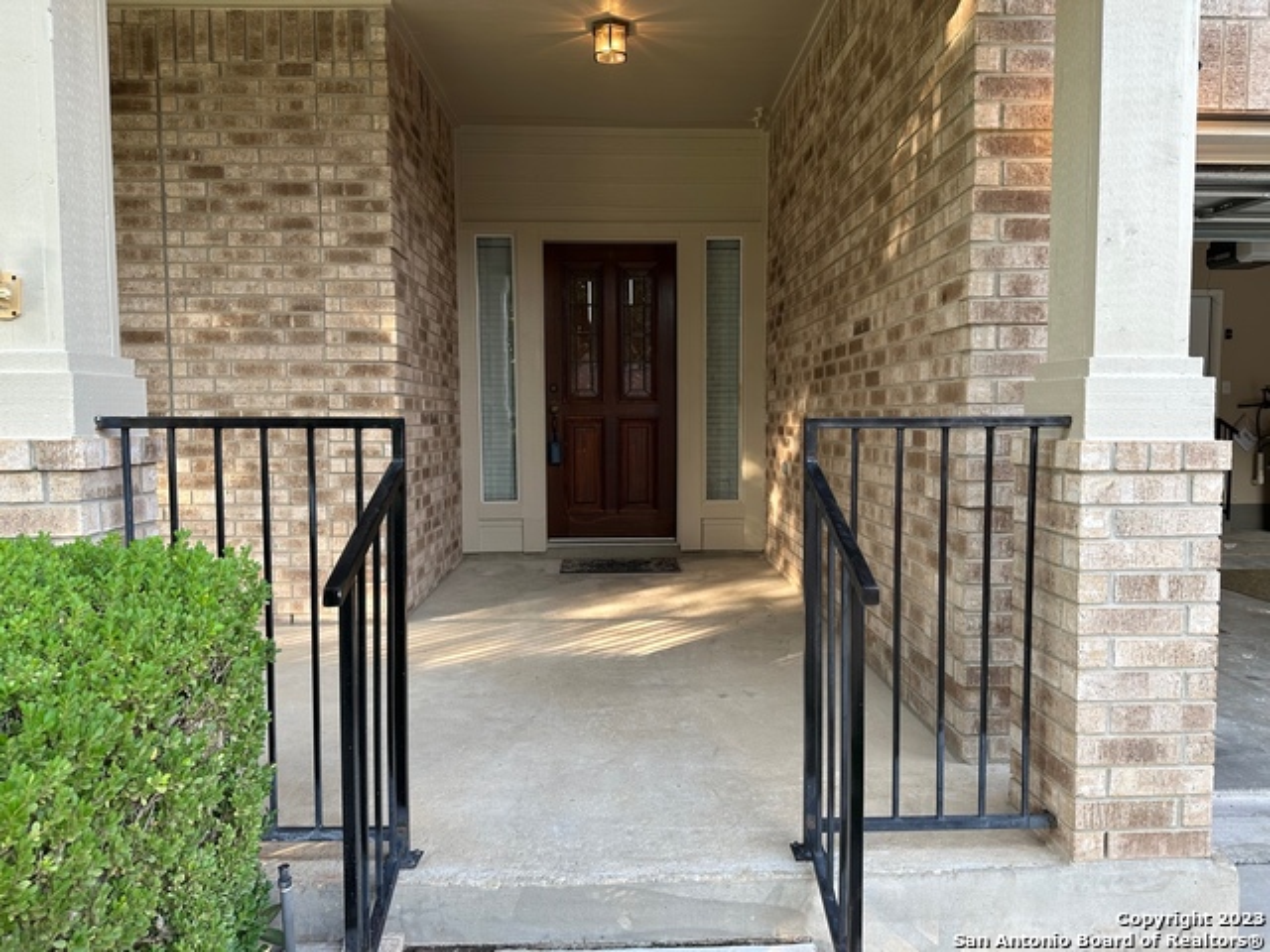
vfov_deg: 56.8
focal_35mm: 24
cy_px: 476
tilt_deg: -3.9
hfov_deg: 71.6
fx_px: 881
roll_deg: -0.2
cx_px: 635
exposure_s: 1/174
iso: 64
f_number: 1.78
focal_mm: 6.86
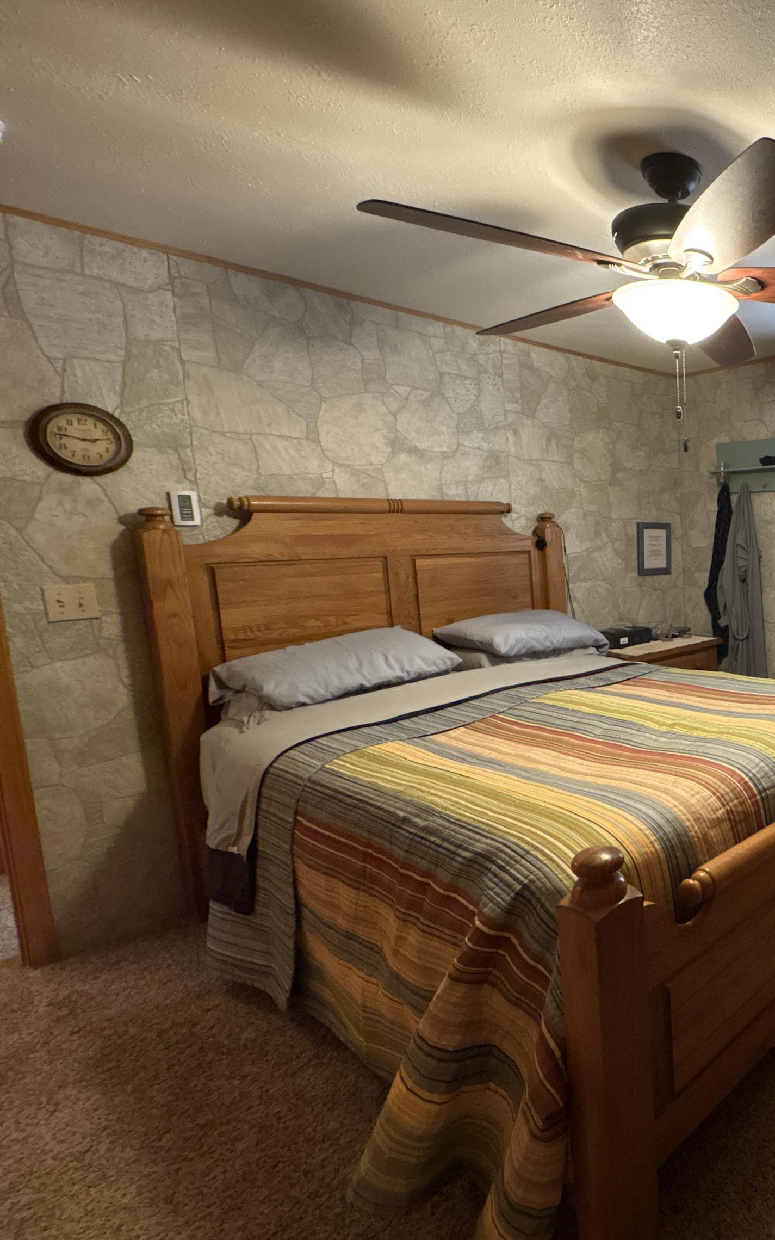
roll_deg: +1.0
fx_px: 676
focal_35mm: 20
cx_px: 795
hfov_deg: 47.9
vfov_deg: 85.1
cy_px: 617
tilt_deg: -6.7
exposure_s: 1/60
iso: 640
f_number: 2.2
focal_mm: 2.22
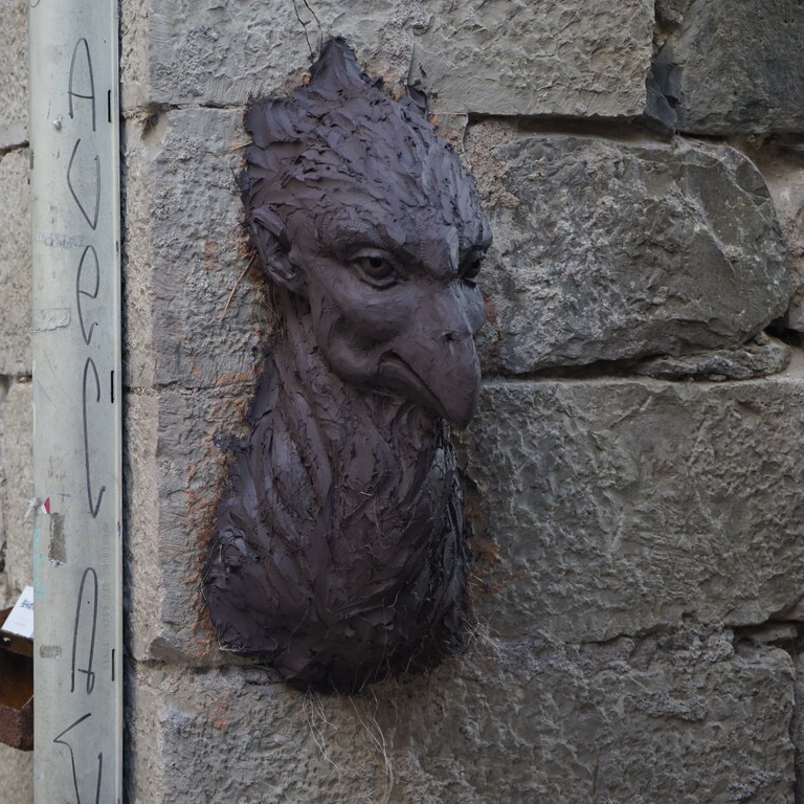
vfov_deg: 22.5
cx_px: 197
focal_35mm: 77
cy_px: 403
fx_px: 2023
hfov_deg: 22.3
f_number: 5
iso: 800
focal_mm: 58
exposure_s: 1/160
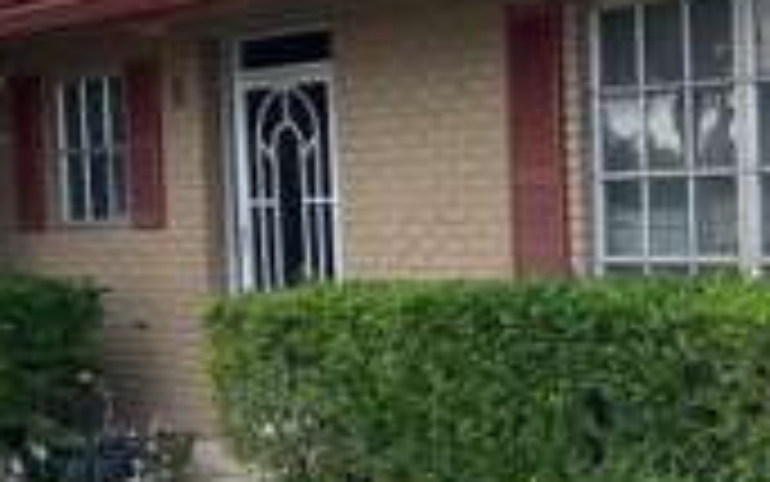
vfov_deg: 15.2
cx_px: 680
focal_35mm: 86
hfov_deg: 23.5
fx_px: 1805
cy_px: 273
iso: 16
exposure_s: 1/386
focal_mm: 3
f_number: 1.8
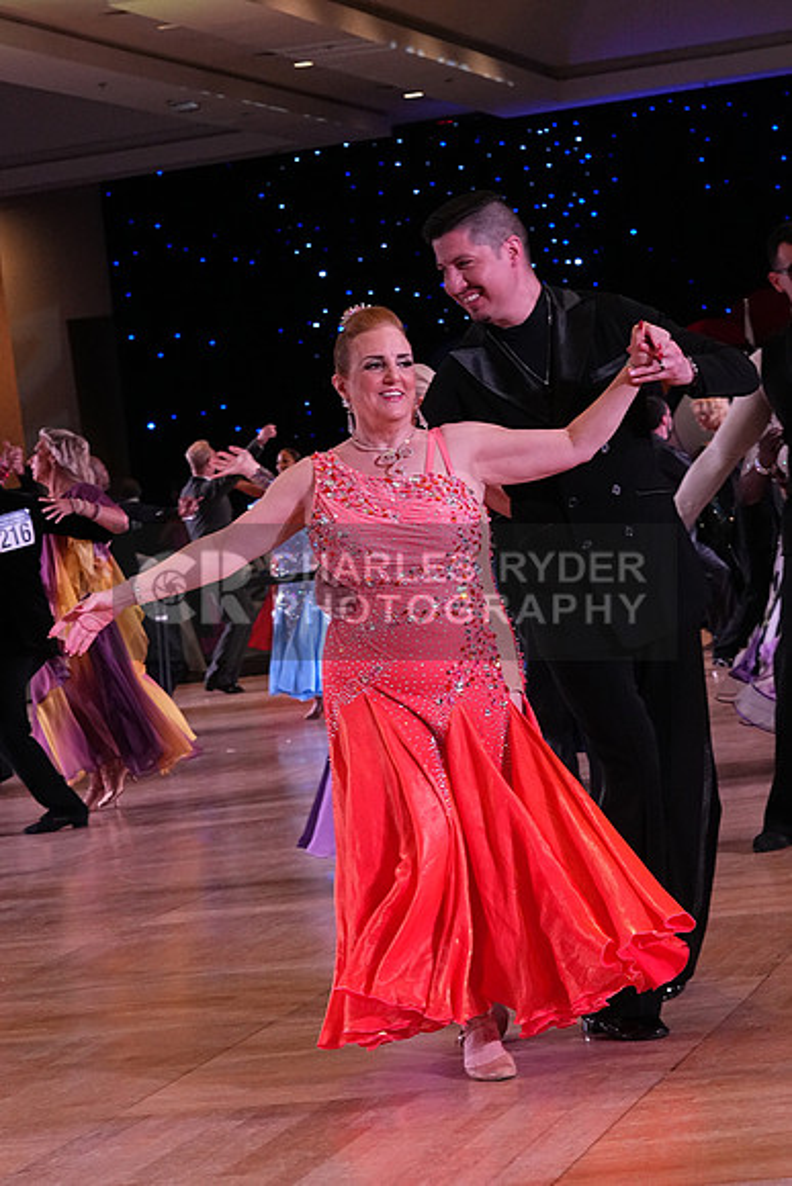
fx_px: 3562
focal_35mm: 108
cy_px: 593
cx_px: 396
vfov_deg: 18.9
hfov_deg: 12.7
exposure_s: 1/320
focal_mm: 72
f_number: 7.1
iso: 3200
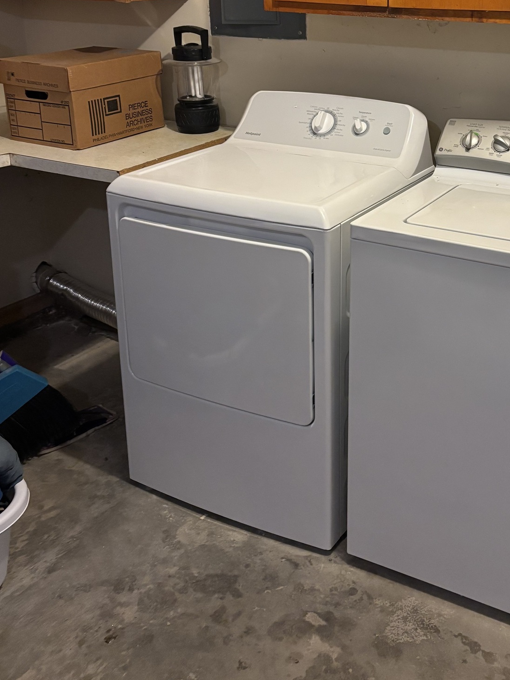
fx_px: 805
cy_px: 192
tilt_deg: -16.4
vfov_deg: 44.6
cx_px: 380
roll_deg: -1.7
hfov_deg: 34.4
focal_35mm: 41
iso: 400
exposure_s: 1/60
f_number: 1.6
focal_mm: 5.96
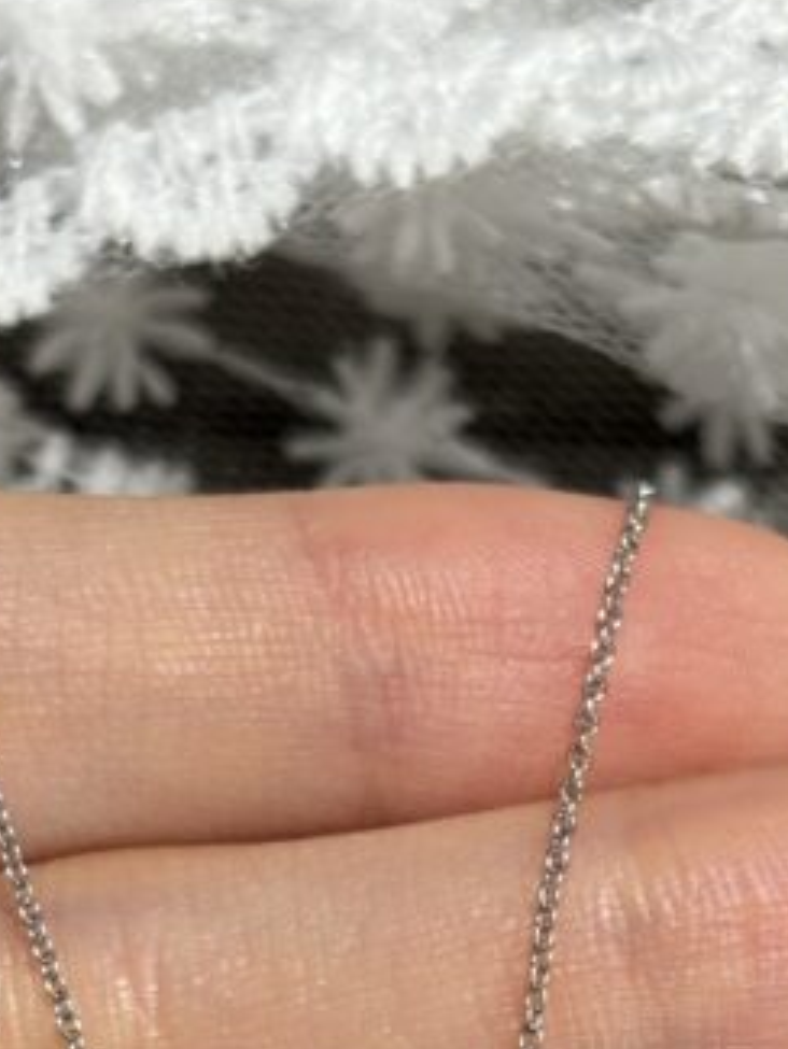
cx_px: 300
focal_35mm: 128
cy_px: 1243
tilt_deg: -60.7
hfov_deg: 11.6
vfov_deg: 14.9
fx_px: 3883
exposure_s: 1/100
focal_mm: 5.96
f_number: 1.6
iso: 25
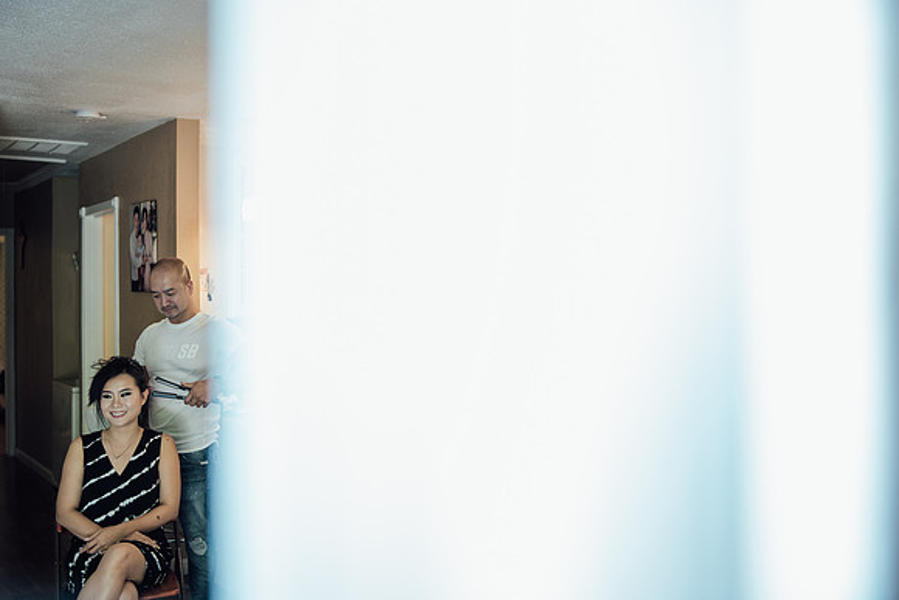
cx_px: 450
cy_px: 300
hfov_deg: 54.4
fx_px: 874
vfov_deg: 37.9
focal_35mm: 35
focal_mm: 35
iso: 400
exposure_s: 1/160
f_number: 1.4
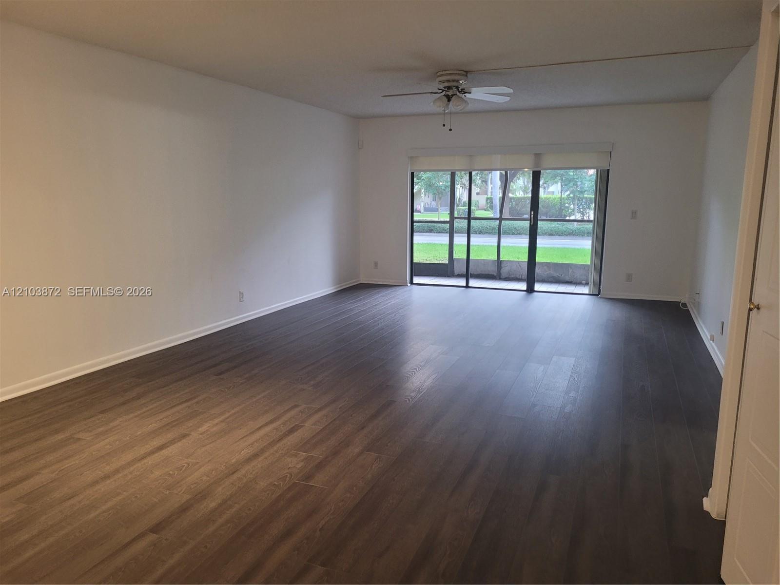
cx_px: 390
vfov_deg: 53.1
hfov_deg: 67.3
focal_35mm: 26
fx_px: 586
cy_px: 292
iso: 200
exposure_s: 1/40
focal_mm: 5.4
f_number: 1.8
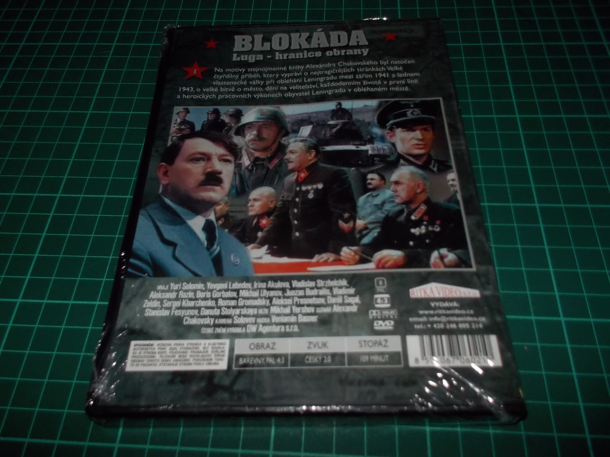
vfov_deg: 48.2
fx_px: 511
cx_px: 305
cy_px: 228
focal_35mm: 29
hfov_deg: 61.7
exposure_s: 1/30
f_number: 3.3
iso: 200
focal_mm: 4.1
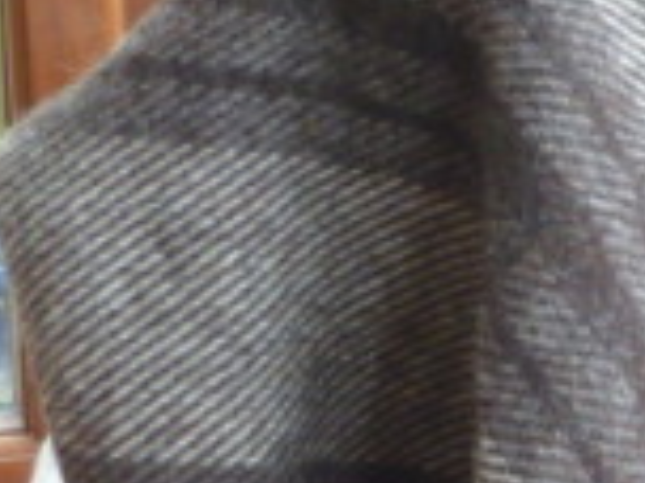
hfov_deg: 11.8
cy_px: 424
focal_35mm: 162
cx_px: 878
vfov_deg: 9.1
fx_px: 3019
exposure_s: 1/20
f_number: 3.3
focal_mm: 4.4
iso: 80
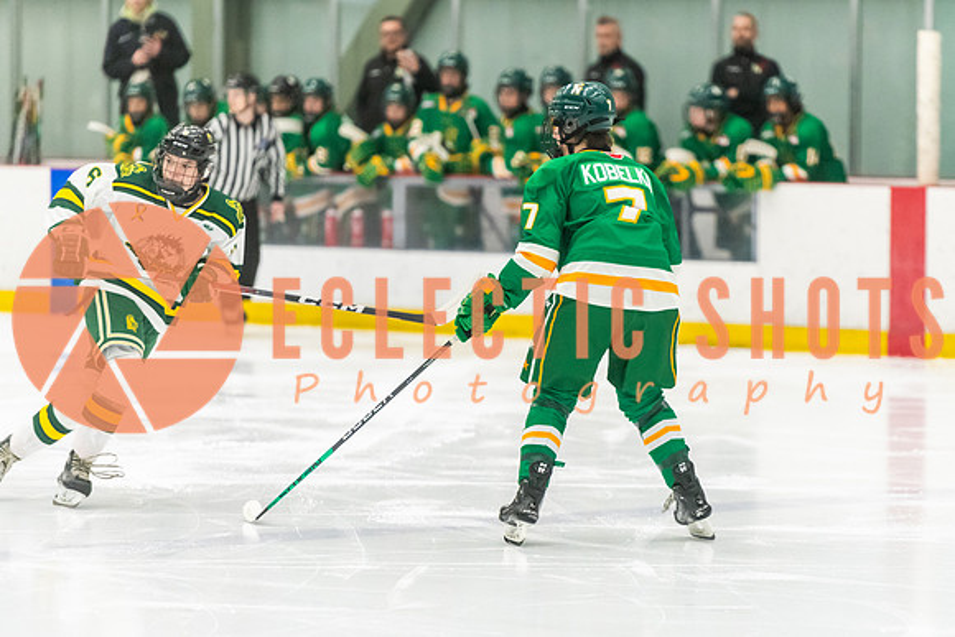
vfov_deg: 6.1
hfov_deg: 9.2
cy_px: 318
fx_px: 5941
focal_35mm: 224
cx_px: 563
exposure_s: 1/800
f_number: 2.8
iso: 3200
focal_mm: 190
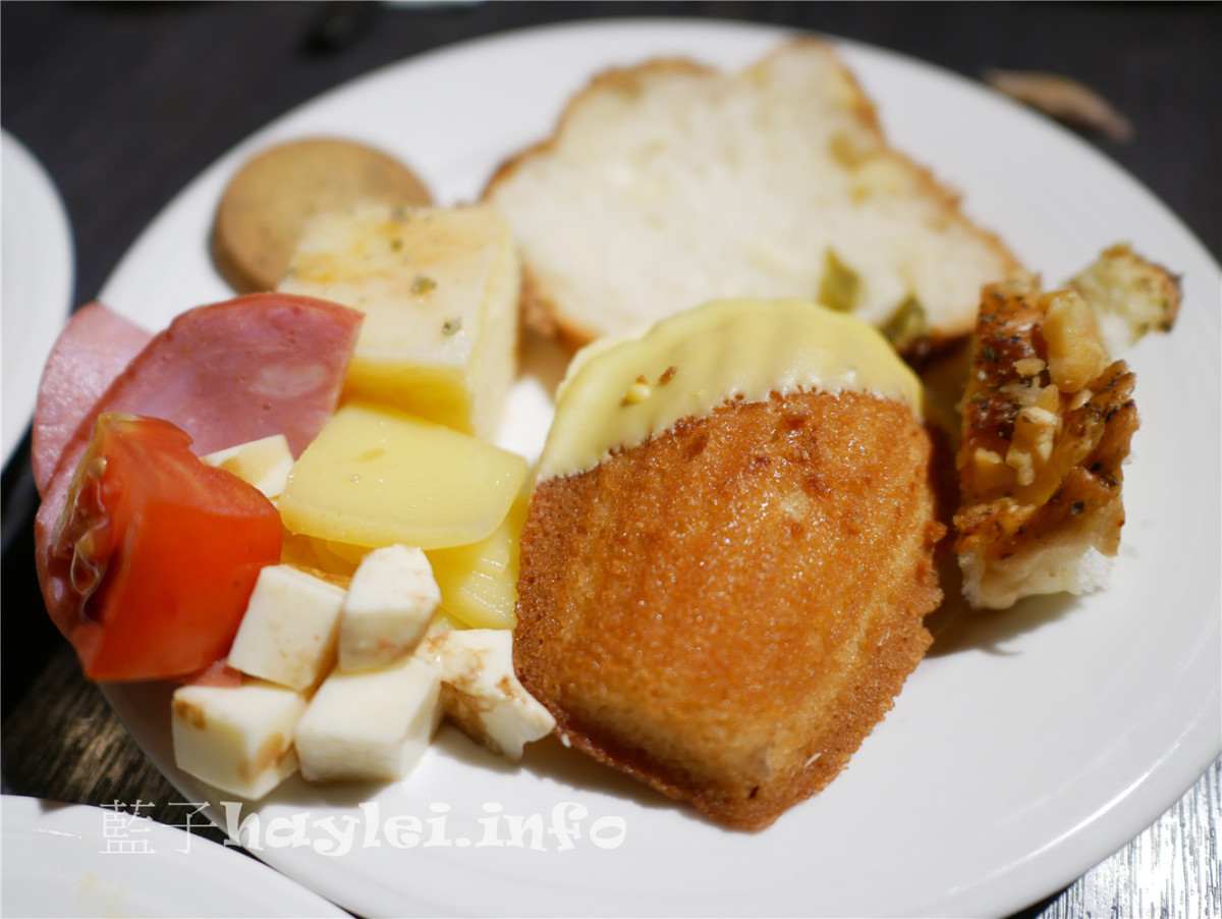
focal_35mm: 30
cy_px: 460
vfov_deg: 46.9
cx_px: 611
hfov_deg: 59.9
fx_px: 1060
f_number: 1.7
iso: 250
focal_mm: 15
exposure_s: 1/60
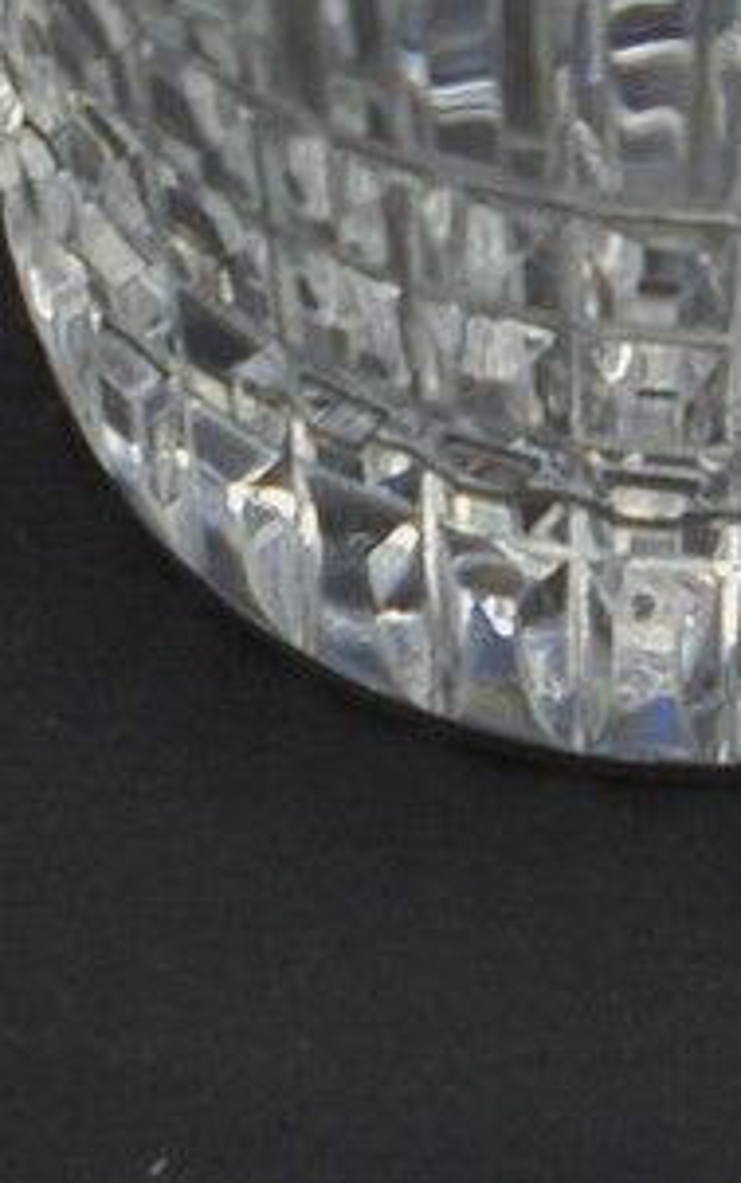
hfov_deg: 10.8
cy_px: -443
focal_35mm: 120
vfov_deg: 16.3
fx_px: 3874
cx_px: 790
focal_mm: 6.9
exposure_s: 1/30
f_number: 4.2
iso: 100
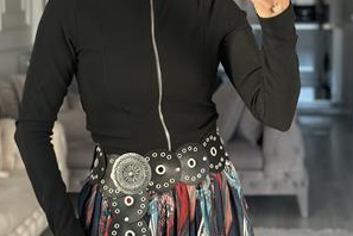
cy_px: 89
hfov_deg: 23.9
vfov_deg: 16.1
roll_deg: +0.2
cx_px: 166
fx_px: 833
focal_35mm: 85
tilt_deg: -17.6
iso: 100
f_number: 1.78
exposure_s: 1/121
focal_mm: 6.86
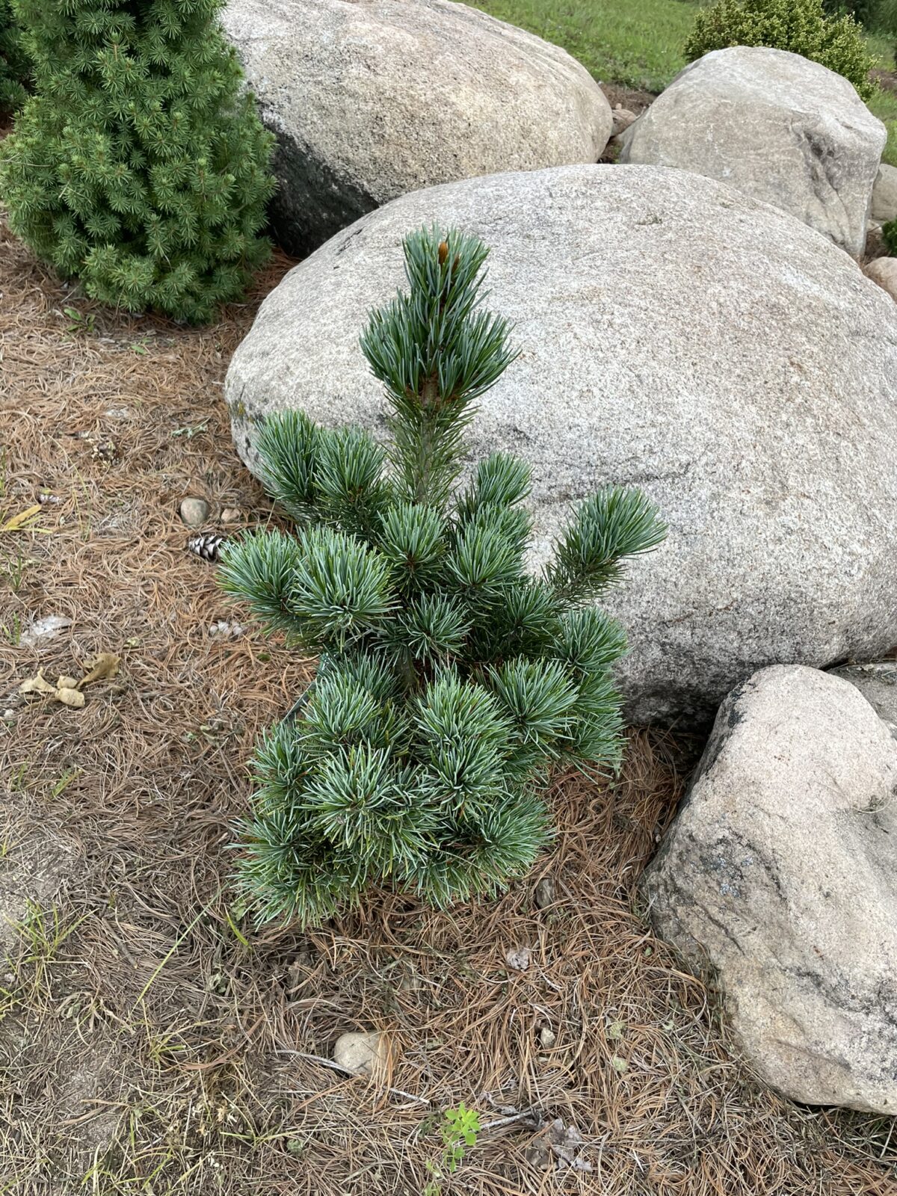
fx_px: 898
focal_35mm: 26
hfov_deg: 53.1
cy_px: 598
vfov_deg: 67.3
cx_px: 448
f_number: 1.6
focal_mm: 4.2
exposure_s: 1/567
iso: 32
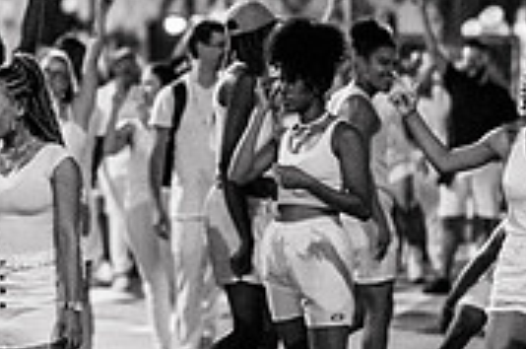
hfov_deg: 8.3
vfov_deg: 5.6
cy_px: 127
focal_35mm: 245
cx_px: -183
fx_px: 3573
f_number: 1.2
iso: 2000
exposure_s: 1/250
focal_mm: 50
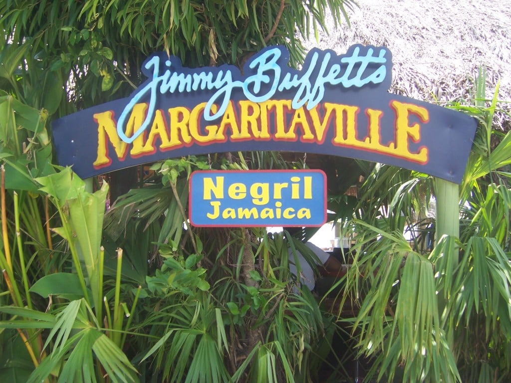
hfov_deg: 51.4
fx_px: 531
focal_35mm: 36
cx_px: 256
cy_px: 192
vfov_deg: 39.7
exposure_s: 1/250
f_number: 3
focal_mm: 6
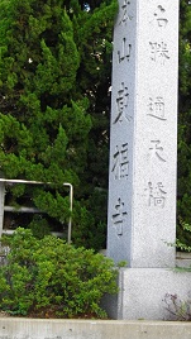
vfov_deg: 26.7
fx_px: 710
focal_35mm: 79
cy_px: 113
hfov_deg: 15.3
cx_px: 134
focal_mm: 8.8
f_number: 3.6
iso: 175
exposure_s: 1/160
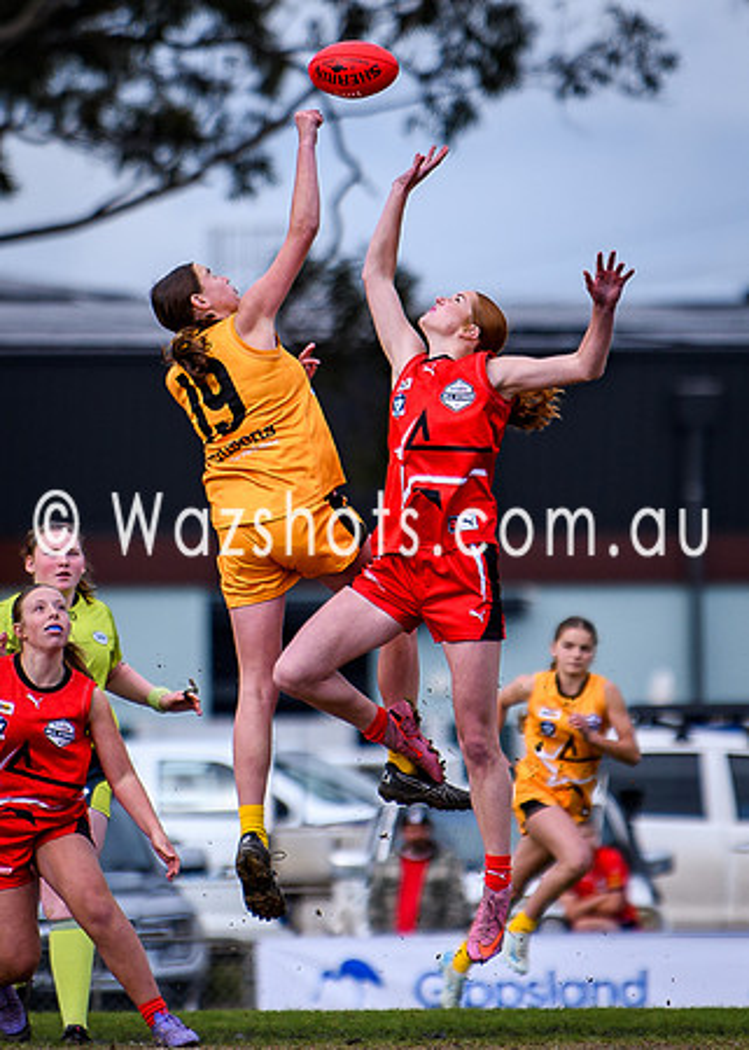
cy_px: 281
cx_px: 401
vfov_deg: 2.6
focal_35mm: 770
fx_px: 22951
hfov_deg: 1.9
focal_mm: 200
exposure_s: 1/1600
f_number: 2.8
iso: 100
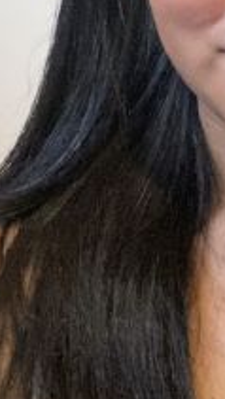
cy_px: 17
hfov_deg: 12.7
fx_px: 984
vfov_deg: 22.2
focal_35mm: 93
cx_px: 274
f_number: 2.2
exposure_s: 1/30
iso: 640
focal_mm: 2.71
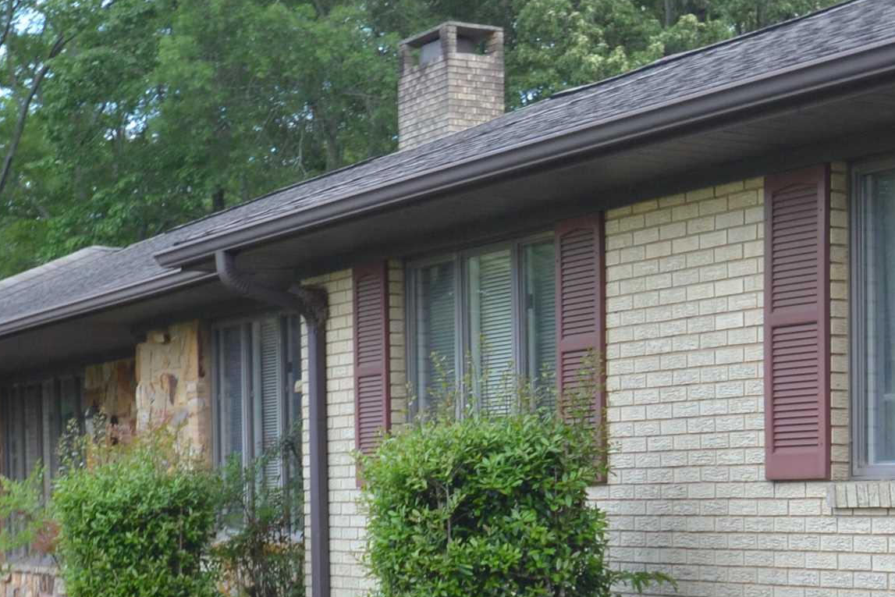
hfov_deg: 23.6
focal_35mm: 84
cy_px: 656
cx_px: 767
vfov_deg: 15.8
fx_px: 2097
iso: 320
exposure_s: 1/125
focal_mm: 21
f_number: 5.6
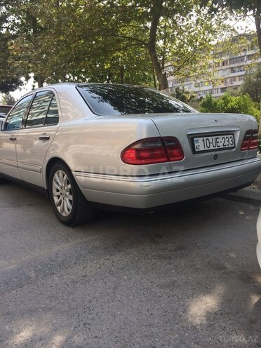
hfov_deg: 48.2
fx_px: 292
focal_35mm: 29
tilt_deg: -11.3
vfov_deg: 61.7
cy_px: 174
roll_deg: +5.0
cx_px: 130
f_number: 2.2
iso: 32
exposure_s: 1/805
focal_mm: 4.15
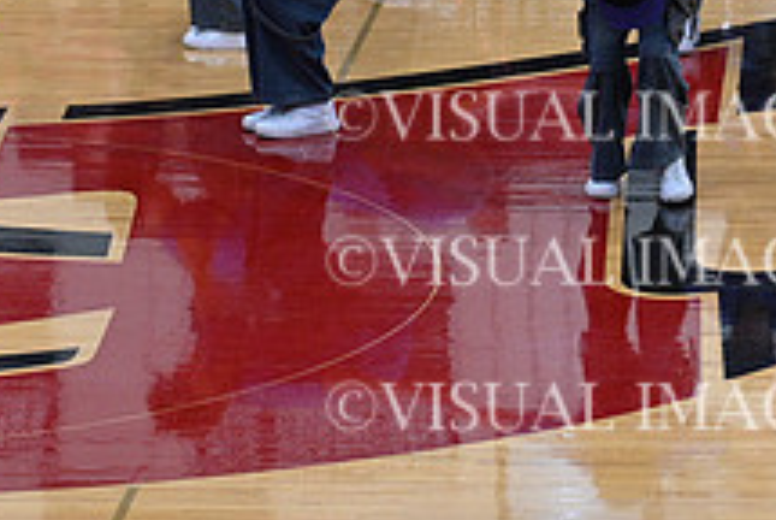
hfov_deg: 6.6
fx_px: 6691
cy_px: -103
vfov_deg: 4.4
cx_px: 848
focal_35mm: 310
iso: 4000
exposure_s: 1/400
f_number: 4
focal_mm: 115
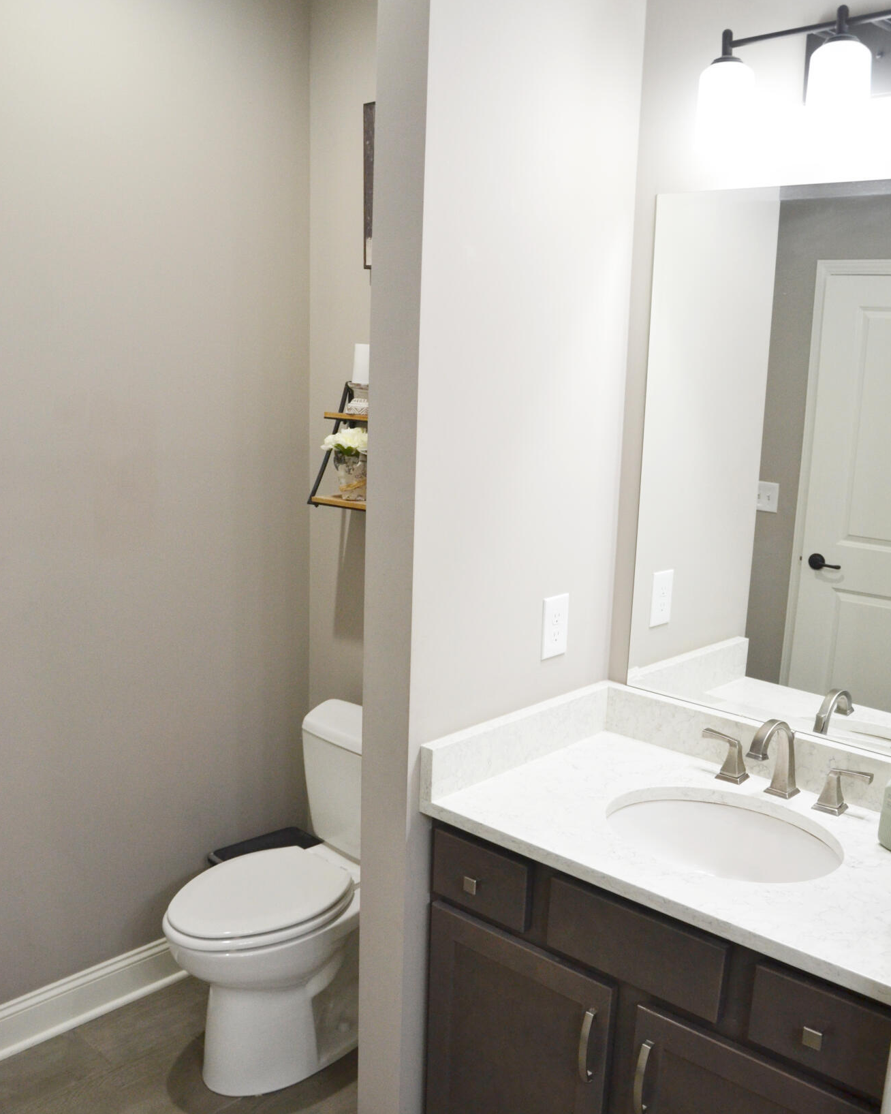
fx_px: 1022
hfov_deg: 47.1
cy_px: 597
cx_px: 440
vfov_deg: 57.1
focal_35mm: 31
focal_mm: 18
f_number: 4
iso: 400
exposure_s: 1/60
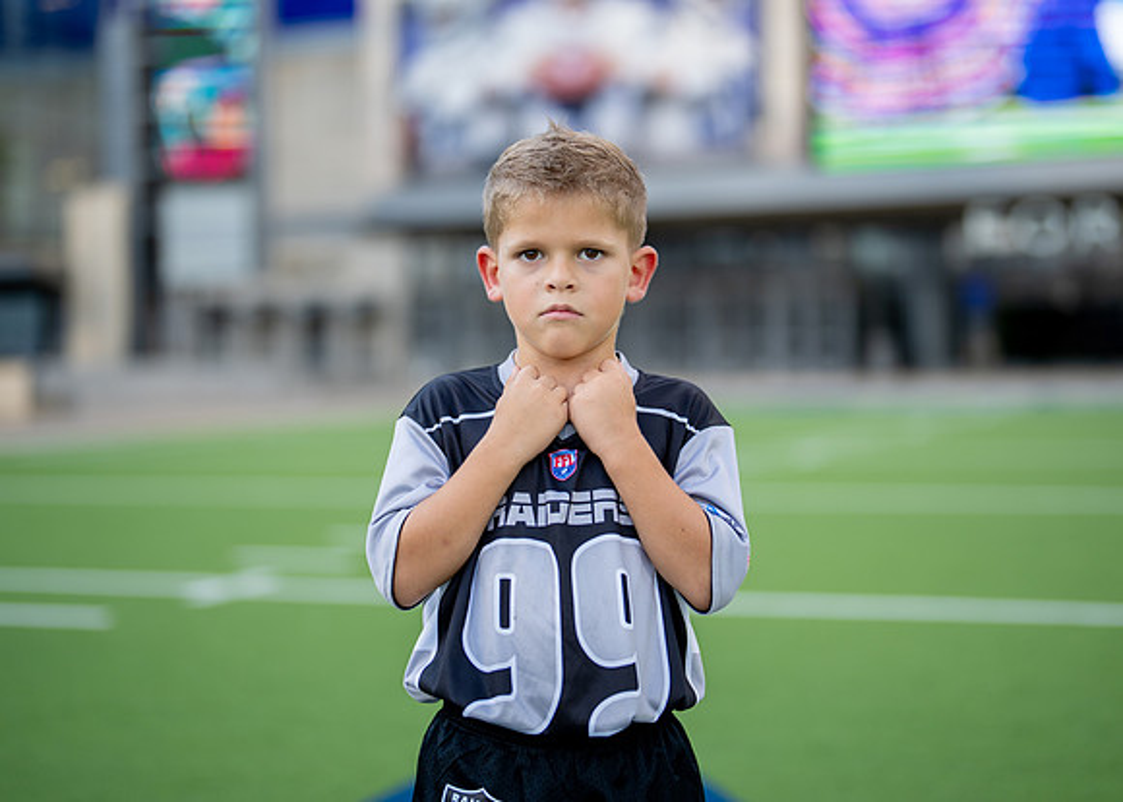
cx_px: 581
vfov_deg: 23.9
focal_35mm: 59
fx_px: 1891
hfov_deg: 33.1
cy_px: 362
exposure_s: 1/2000
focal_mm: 50
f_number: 1.2
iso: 100
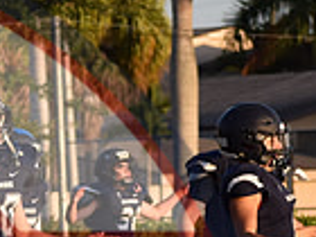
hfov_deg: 3.4
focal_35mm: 587
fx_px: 5359
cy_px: 358
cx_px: -244
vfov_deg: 2.5
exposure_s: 1/1250
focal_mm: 98
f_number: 5
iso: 400
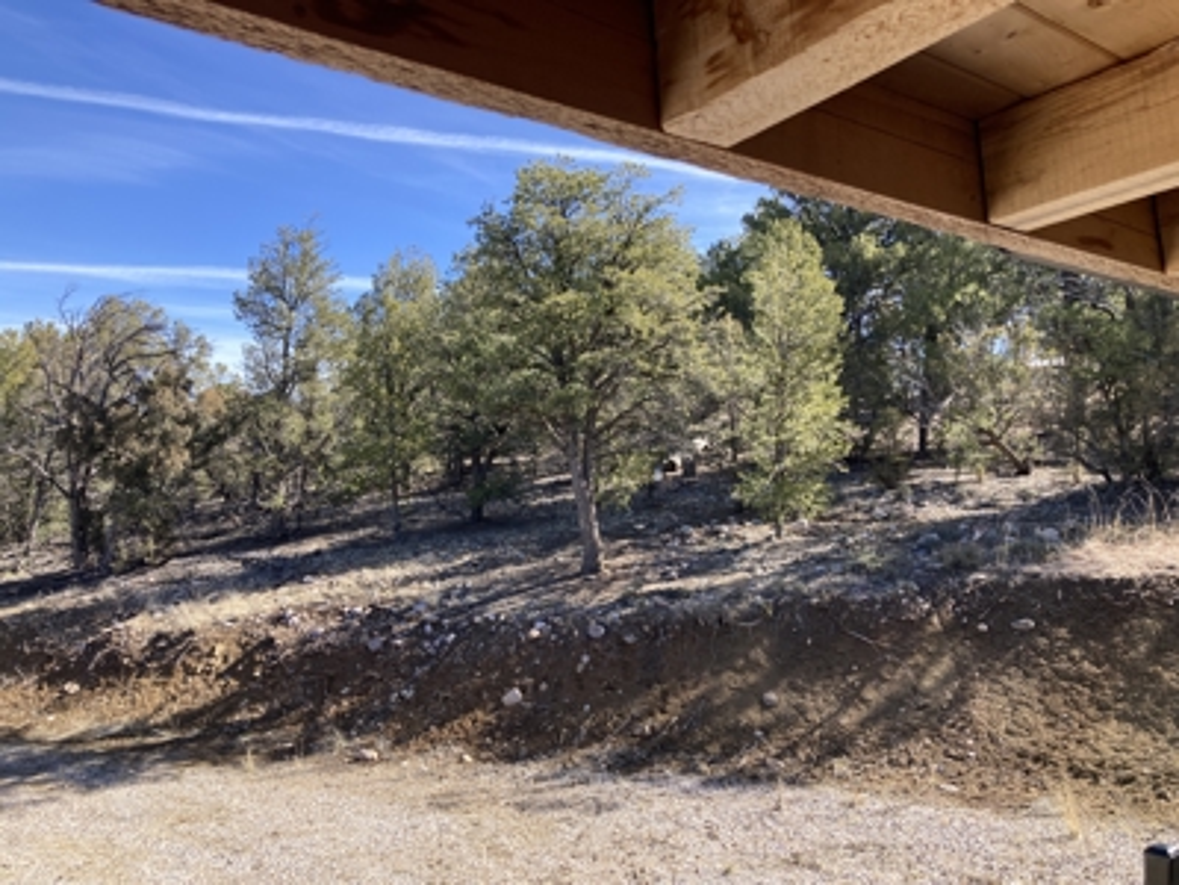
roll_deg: -1.0
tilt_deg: +4.2
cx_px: 590
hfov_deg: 63.4
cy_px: 442
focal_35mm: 28
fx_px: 954
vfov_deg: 49.7
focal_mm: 3.99
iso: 20
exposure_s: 1/600
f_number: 1.8
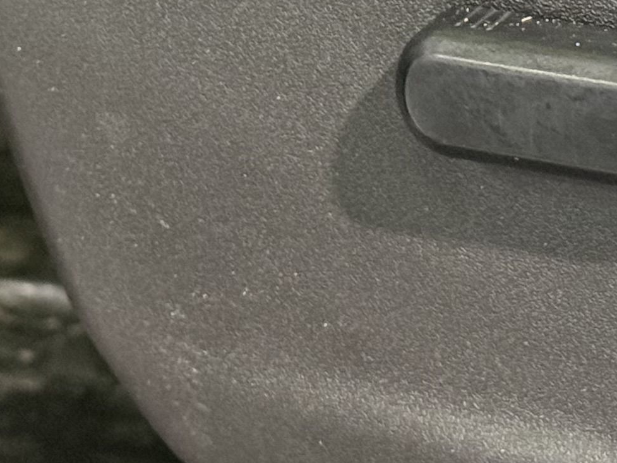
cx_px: 825
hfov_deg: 9.8
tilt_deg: -22.3
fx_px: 3530
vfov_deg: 7.5
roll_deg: -1.5
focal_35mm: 198
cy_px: 193
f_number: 1.78
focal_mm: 6.76
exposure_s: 1/20
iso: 800
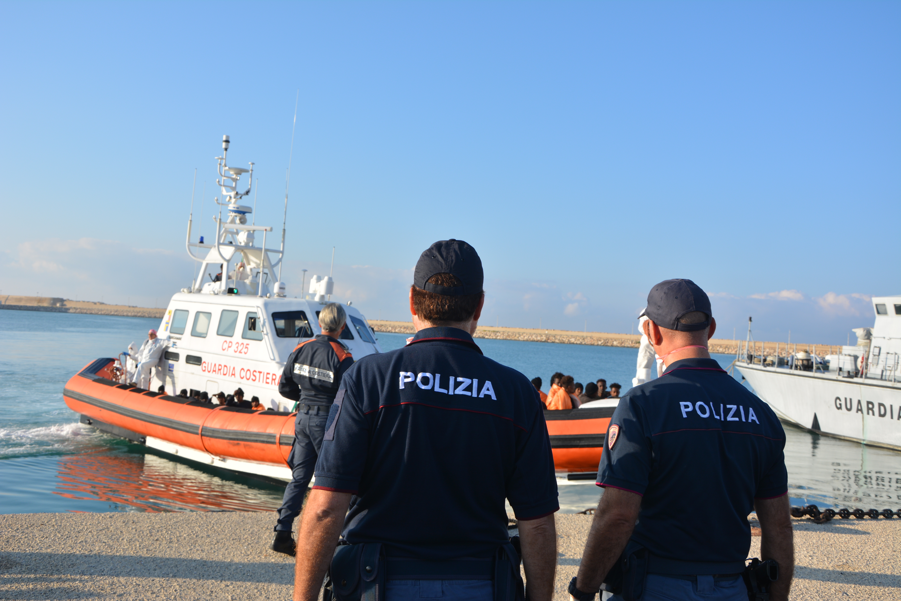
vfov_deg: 35.5
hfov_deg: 51.3
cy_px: 300
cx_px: 450
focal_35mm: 38
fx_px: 938
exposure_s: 1/250
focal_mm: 25
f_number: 8
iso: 100
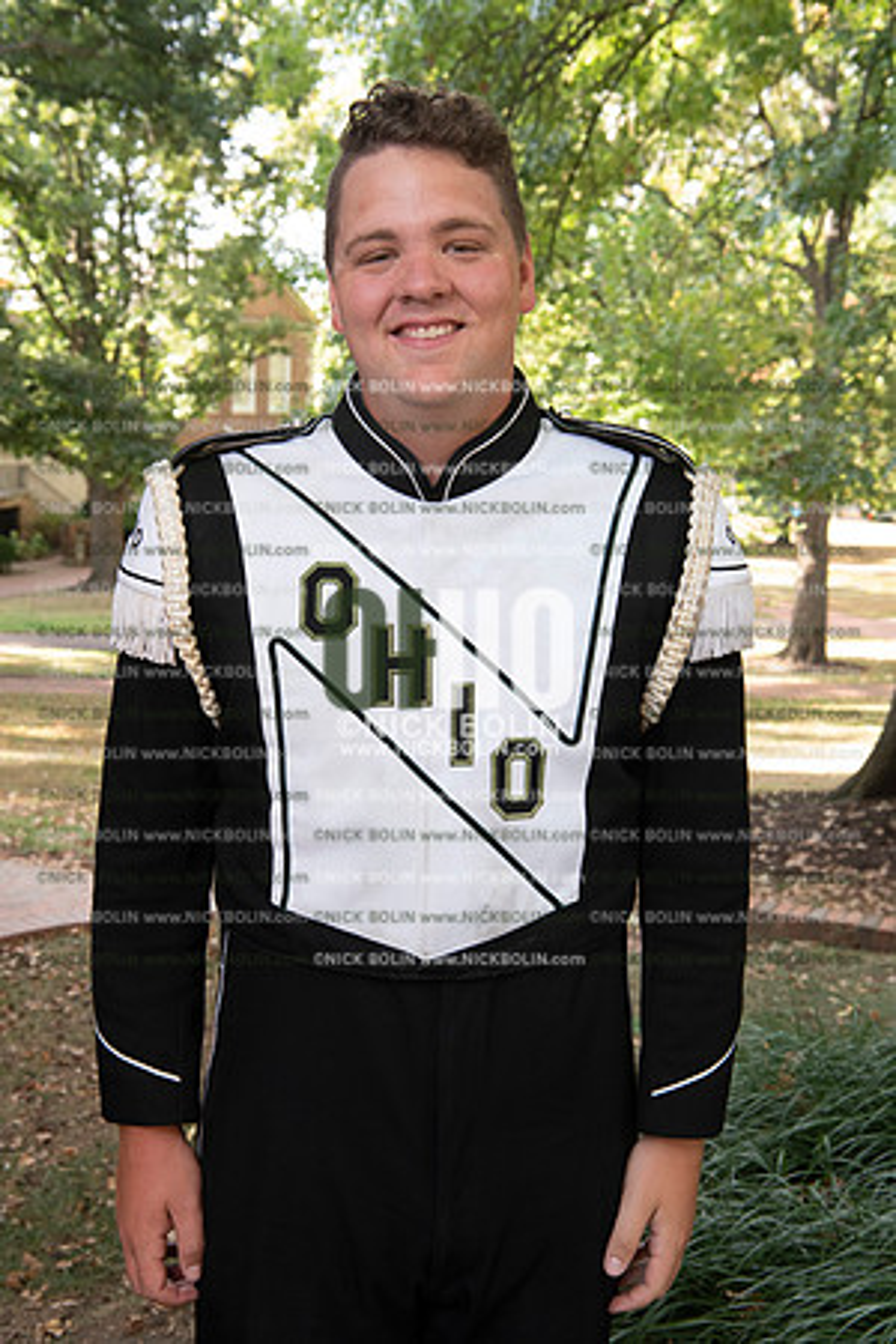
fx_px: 1867
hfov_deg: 27.0
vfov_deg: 39.6
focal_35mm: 50
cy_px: 672
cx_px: 448
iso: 800
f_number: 8
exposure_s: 1/100
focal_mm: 50
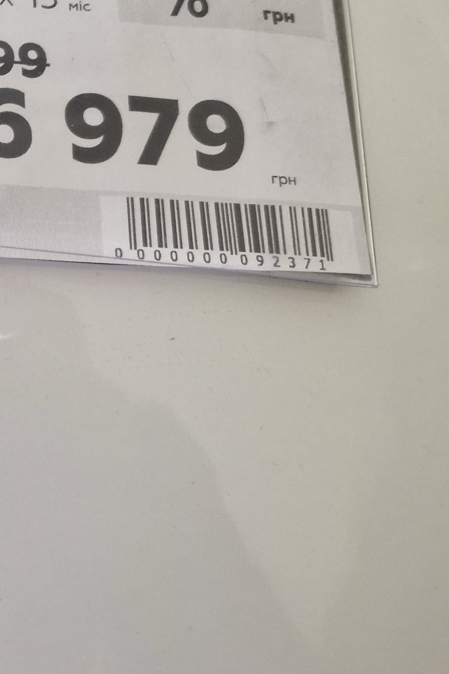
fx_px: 1048
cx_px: -231
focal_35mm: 56
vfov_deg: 35.0
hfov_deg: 20.6
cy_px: 183
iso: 800
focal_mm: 5.54
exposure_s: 1/100
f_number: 1.8
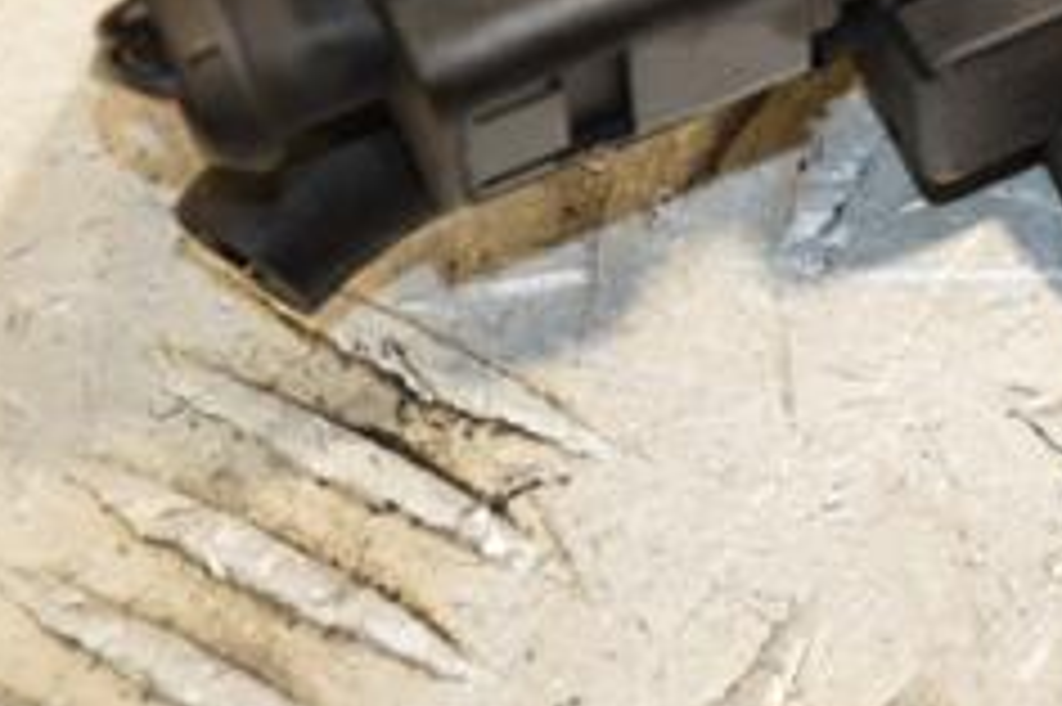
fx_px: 11829
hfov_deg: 5.1
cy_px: -153
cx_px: 1030
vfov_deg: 3.4
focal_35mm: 401
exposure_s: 1/200
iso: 800
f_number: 6.3
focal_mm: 105
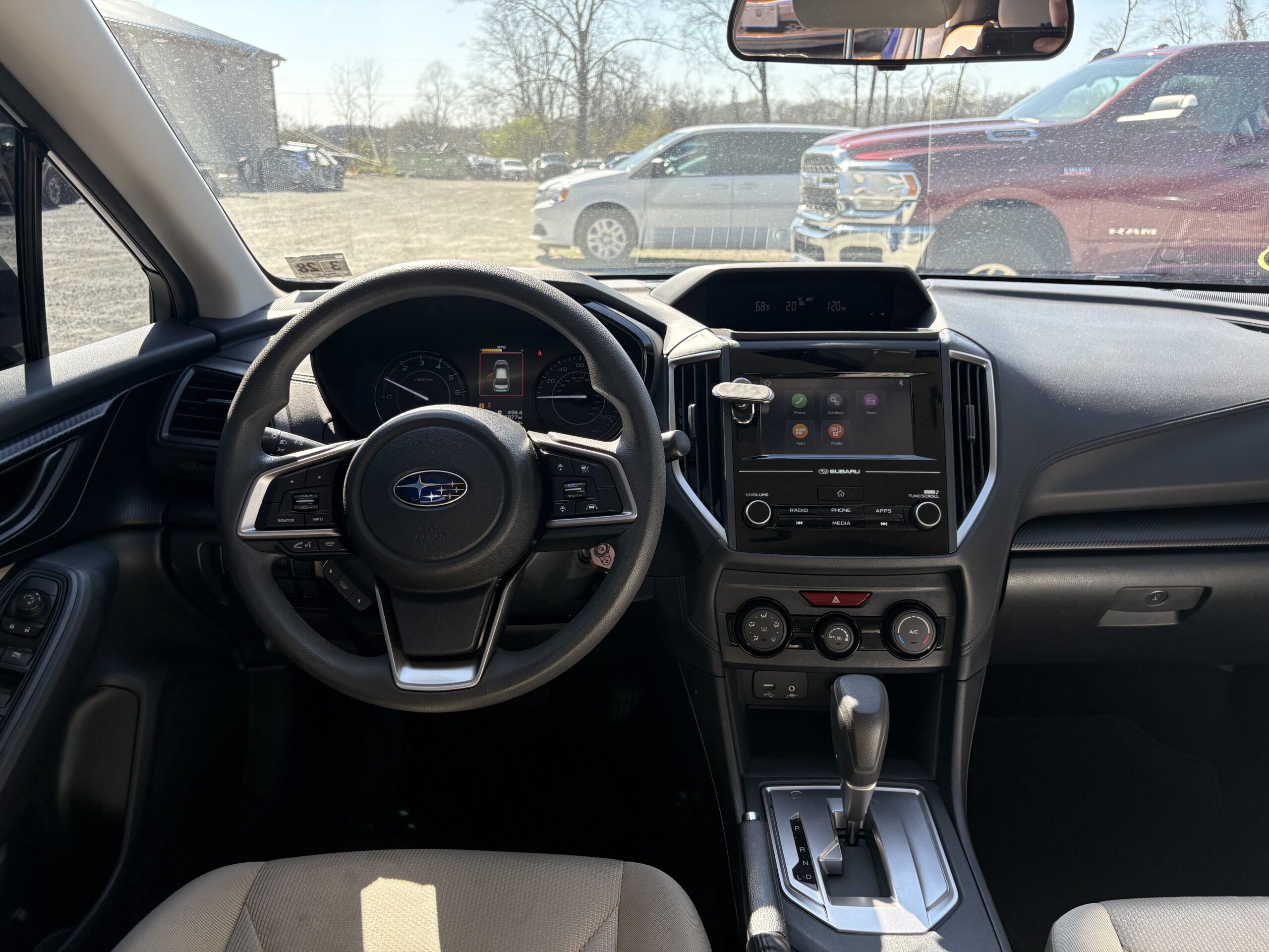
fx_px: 953
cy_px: 476
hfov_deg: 67.3
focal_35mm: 26
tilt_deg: -19.8
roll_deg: -1.8
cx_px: 634
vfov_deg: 53.1
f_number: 1.6
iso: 64
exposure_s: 1/571
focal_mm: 5.96
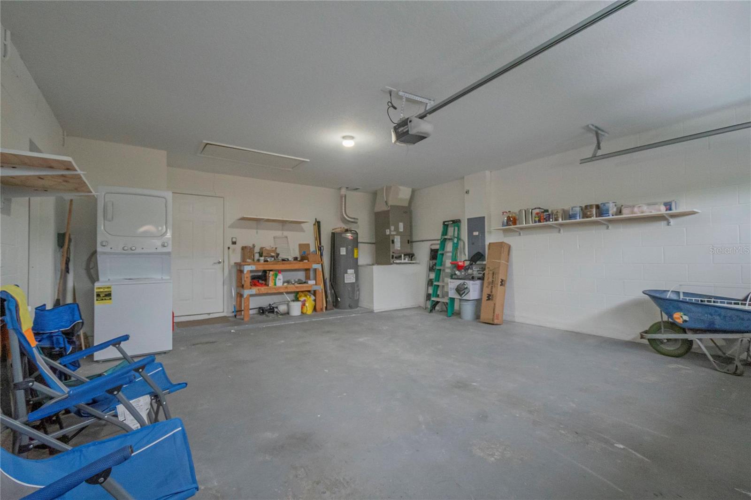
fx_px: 313
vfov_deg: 77.3
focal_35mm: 15
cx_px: 376
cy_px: 250
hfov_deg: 100.4
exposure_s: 1/125
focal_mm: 10
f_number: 4.5
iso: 2000
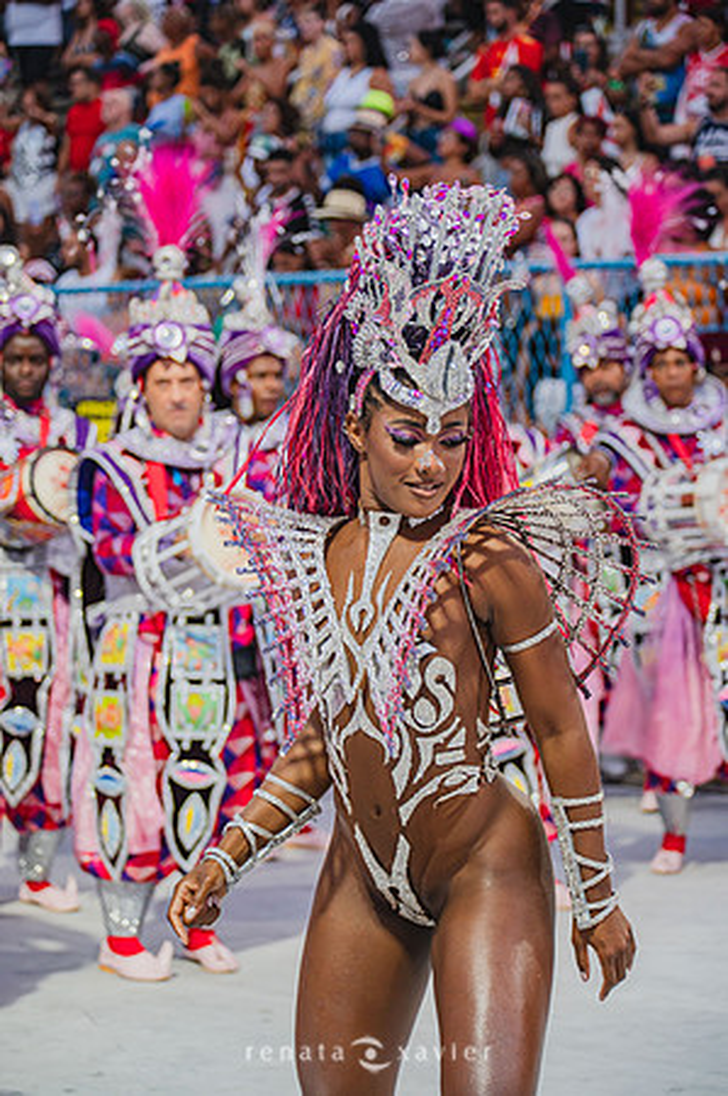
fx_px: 3192
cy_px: 548
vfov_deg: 19.5
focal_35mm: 105
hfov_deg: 13.0
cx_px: 364
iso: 800
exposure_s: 1/250
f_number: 4.8
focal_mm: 105
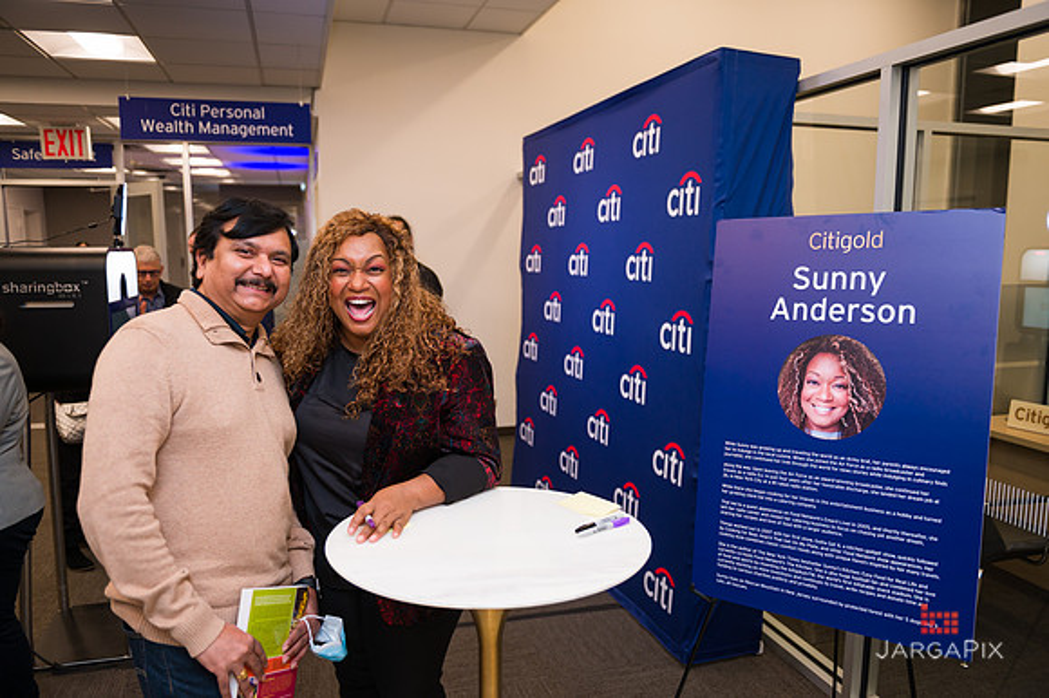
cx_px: 524
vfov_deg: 47.9
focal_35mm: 27
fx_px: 786
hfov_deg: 67.4
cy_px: 349
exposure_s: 1/160
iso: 400
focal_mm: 27
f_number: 3.2
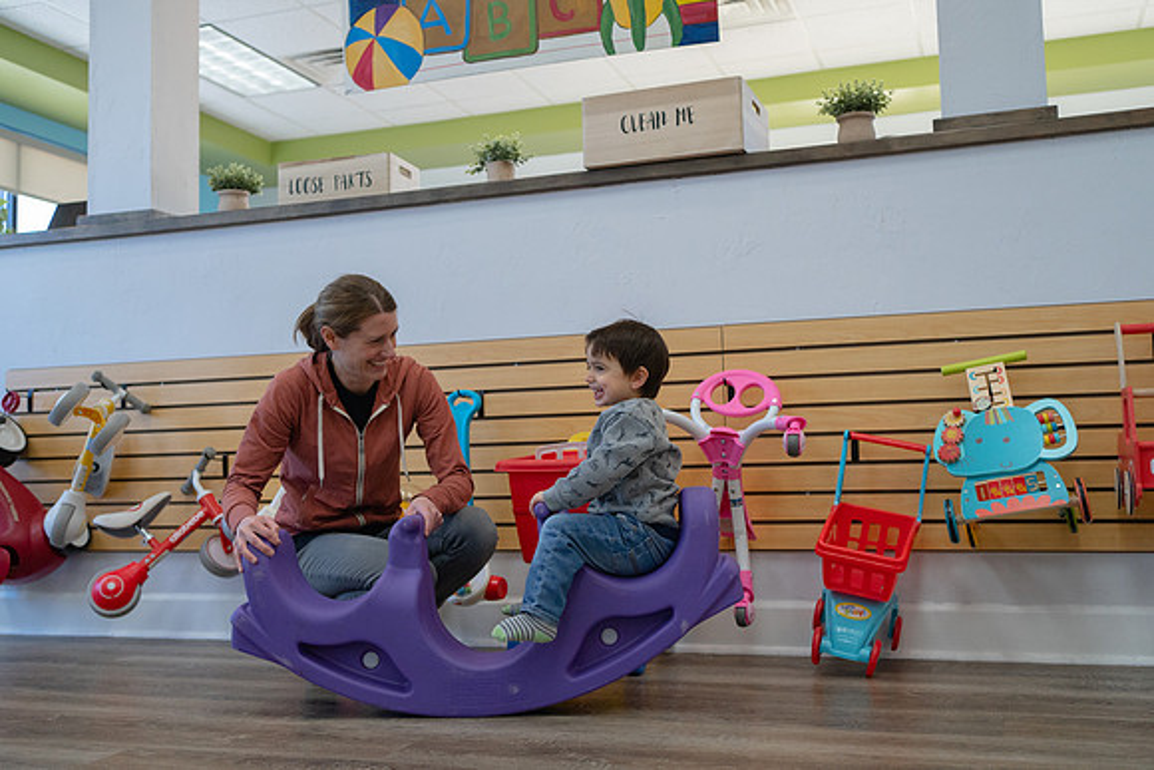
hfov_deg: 52.3
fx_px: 1176
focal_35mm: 37
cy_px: 379
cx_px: 565
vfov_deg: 36.3
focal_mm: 35
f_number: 2.8
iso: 3200
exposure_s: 1/1000
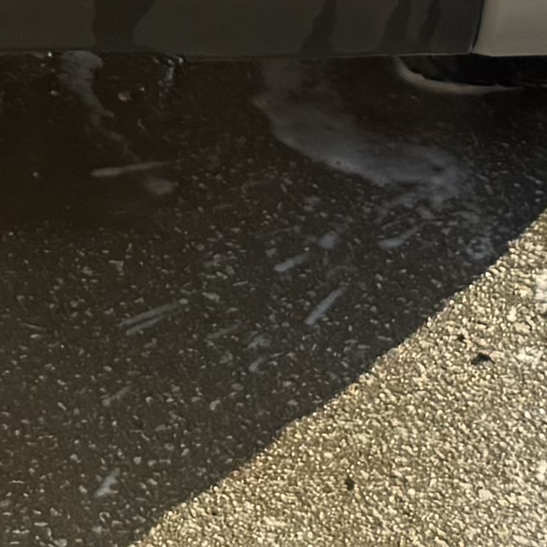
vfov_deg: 8.2
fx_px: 3504
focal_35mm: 196
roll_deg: -1.4
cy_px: -758
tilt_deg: -12.7
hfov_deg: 8.6
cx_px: -441
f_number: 1.78
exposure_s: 1/1770
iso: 100
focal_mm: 6.76
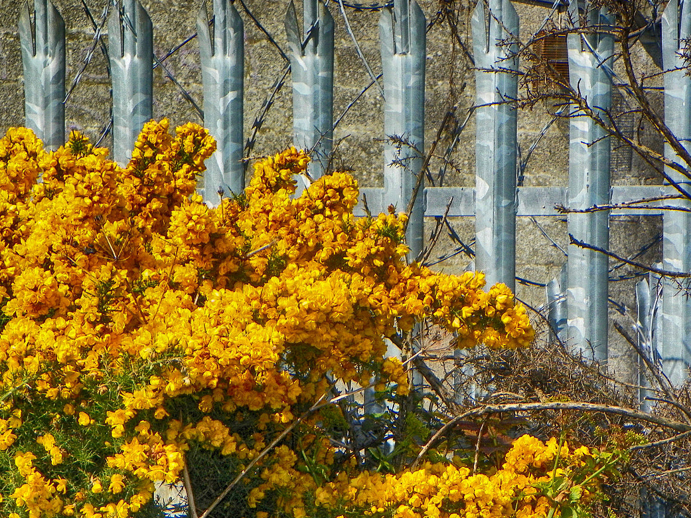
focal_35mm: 123
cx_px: 372
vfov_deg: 12.0
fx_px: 2454
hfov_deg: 16.0
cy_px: 385
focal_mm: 14.2
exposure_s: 1/500
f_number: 5
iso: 64
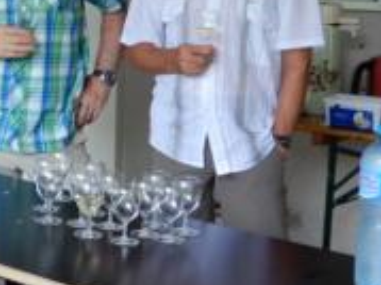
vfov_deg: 13.9
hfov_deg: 17.7
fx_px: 1166
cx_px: -72
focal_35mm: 106
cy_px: 48
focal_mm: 6.8
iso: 320
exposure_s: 1/30
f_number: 4
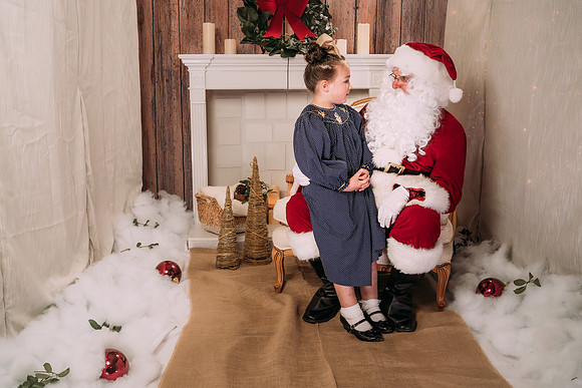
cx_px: 276
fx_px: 631
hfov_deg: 49.5
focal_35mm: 39
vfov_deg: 34.2
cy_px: 184
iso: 200
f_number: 5.6
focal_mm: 35
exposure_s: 1/125
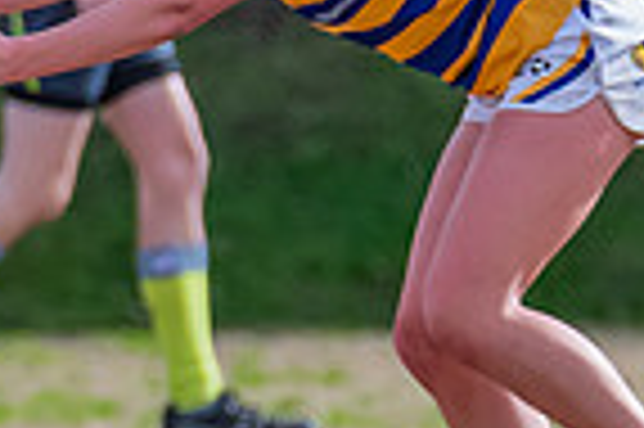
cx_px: 232
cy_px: 151
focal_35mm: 3816
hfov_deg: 0.5
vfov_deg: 0.4
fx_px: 68185
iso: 800
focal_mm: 460
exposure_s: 1/1600
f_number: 8
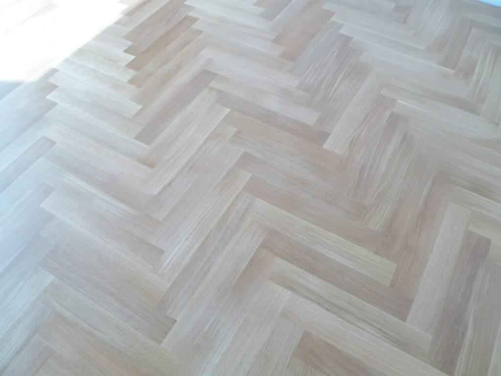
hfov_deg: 63.4
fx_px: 405
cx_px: 250
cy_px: 188
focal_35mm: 28
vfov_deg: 49.7
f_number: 3.3
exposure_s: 1/30
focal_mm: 5
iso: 125
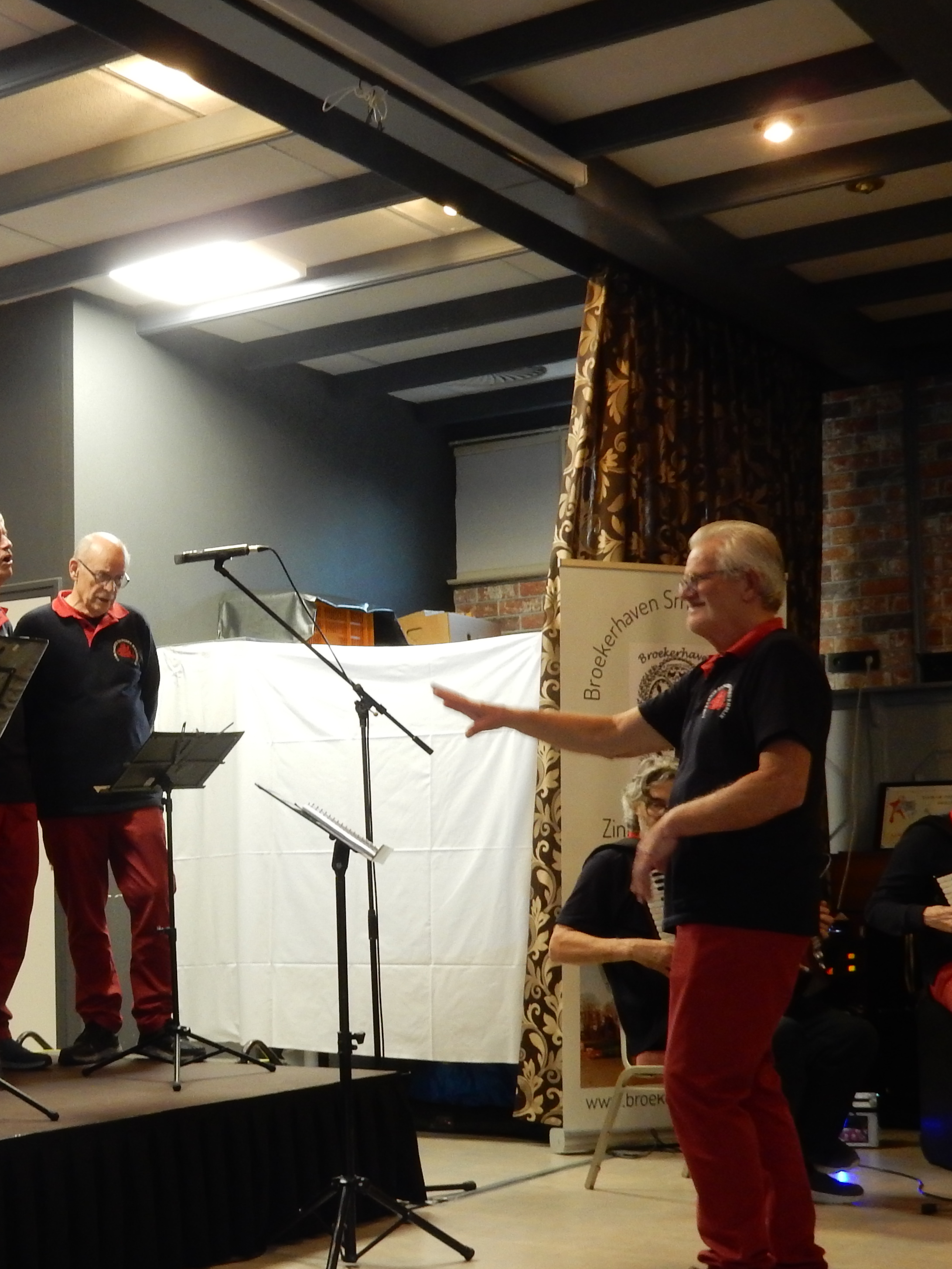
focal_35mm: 57
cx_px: 129
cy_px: 724
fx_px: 2090
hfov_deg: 25.0
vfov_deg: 33.7
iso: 400
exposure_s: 1/10
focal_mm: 6.4
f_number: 4
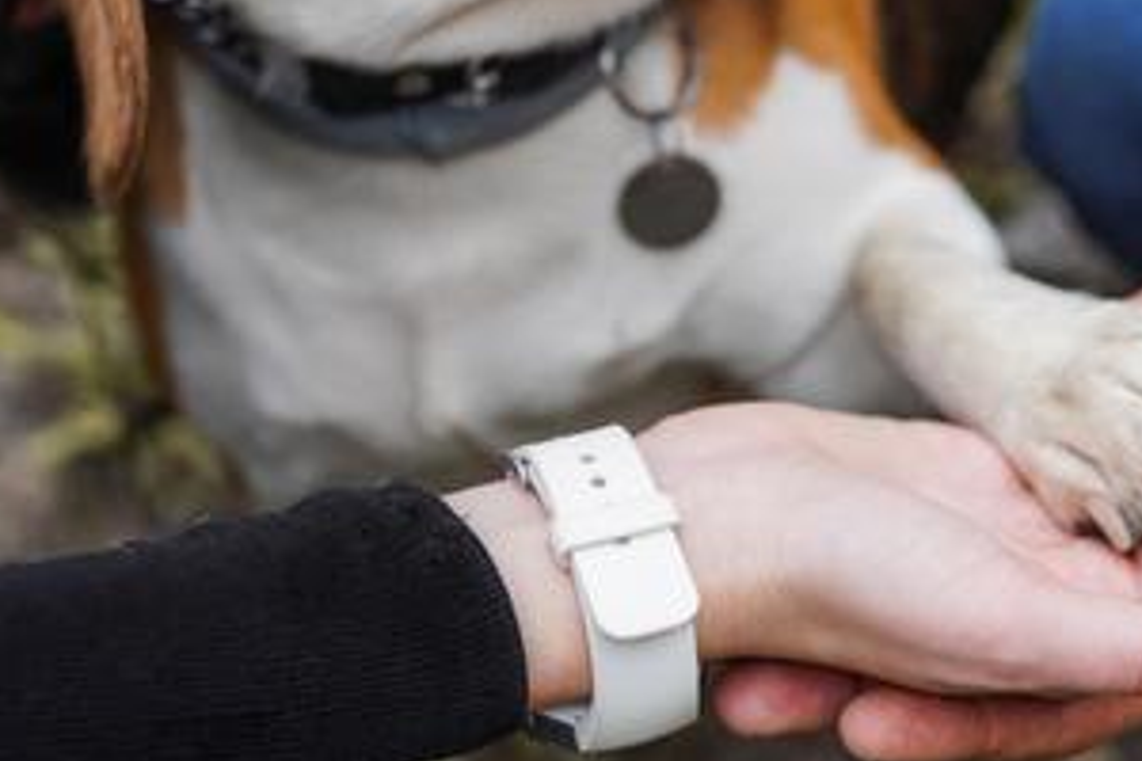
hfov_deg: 23.7
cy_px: 118
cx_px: 805
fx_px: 2696
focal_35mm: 85
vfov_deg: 15.9
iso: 200
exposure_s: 1/800
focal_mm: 35
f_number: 2.2
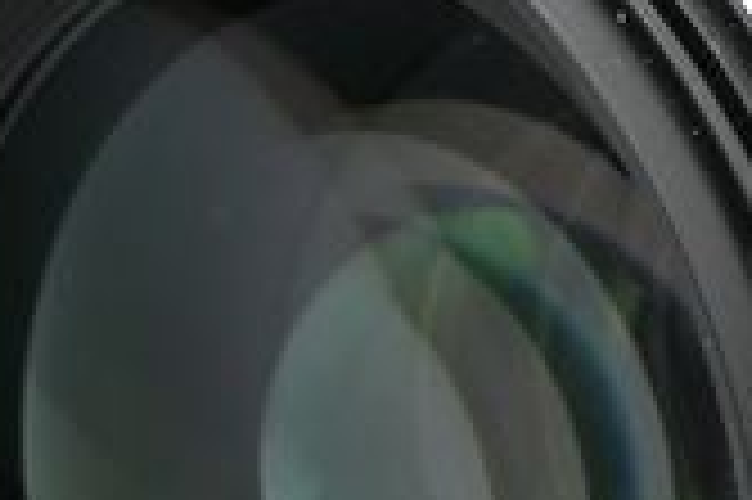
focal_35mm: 449
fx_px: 9370
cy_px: 16
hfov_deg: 4.6
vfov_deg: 3.1
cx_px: 815
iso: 100
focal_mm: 75
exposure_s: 1/13
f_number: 14
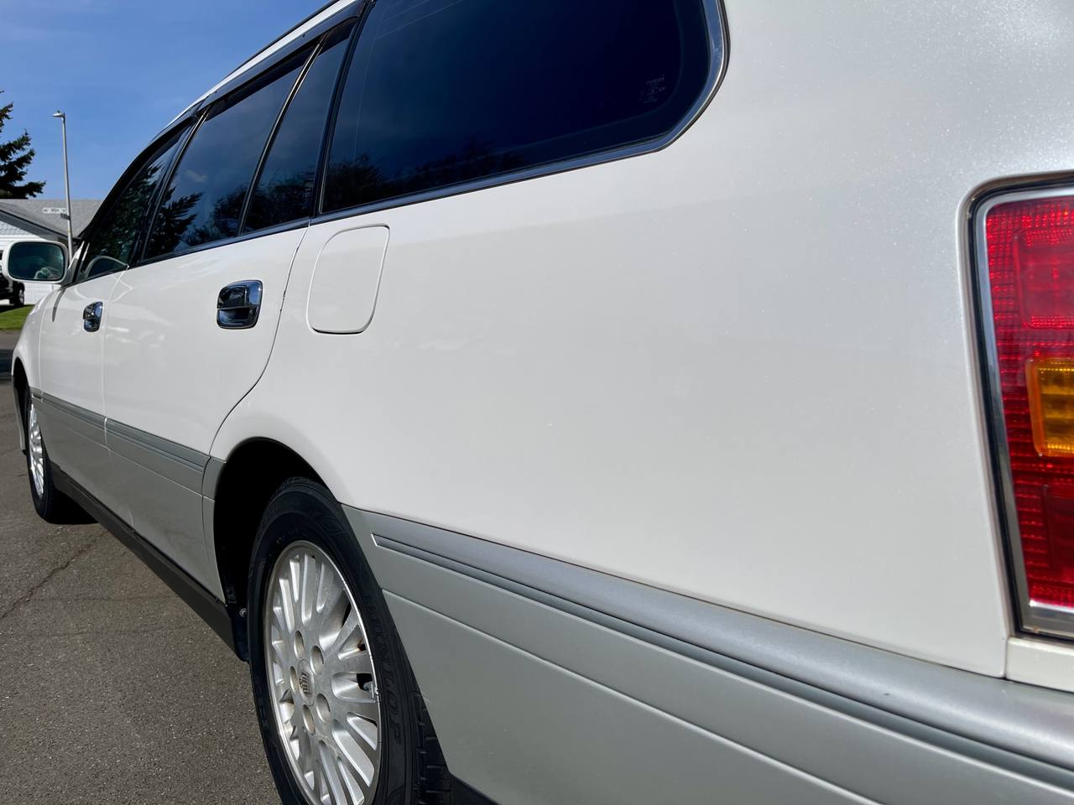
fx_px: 776
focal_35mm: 25
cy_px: 402
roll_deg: -0.5
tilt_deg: -8.2
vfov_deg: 54.9
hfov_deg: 69.4
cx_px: 537
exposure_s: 1/12048
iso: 32
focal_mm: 5.1
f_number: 1.6
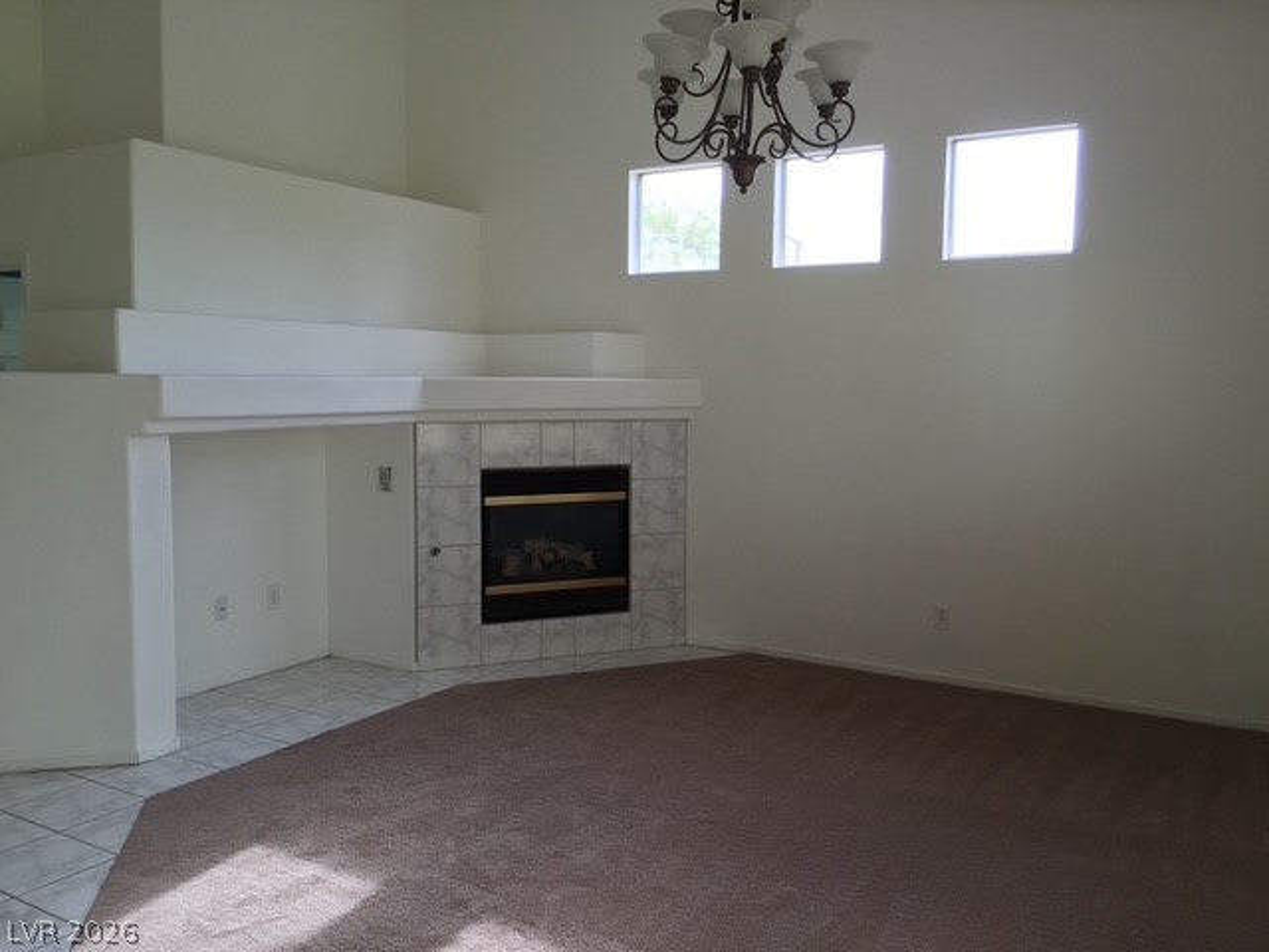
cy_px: 476
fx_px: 1063
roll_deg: -0.9
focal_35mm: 29
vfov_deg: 48.2
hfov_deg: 61.7
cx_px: 634
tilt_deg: -3.5
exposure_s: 1/60
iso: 40
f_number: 2.2
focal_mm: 4.15
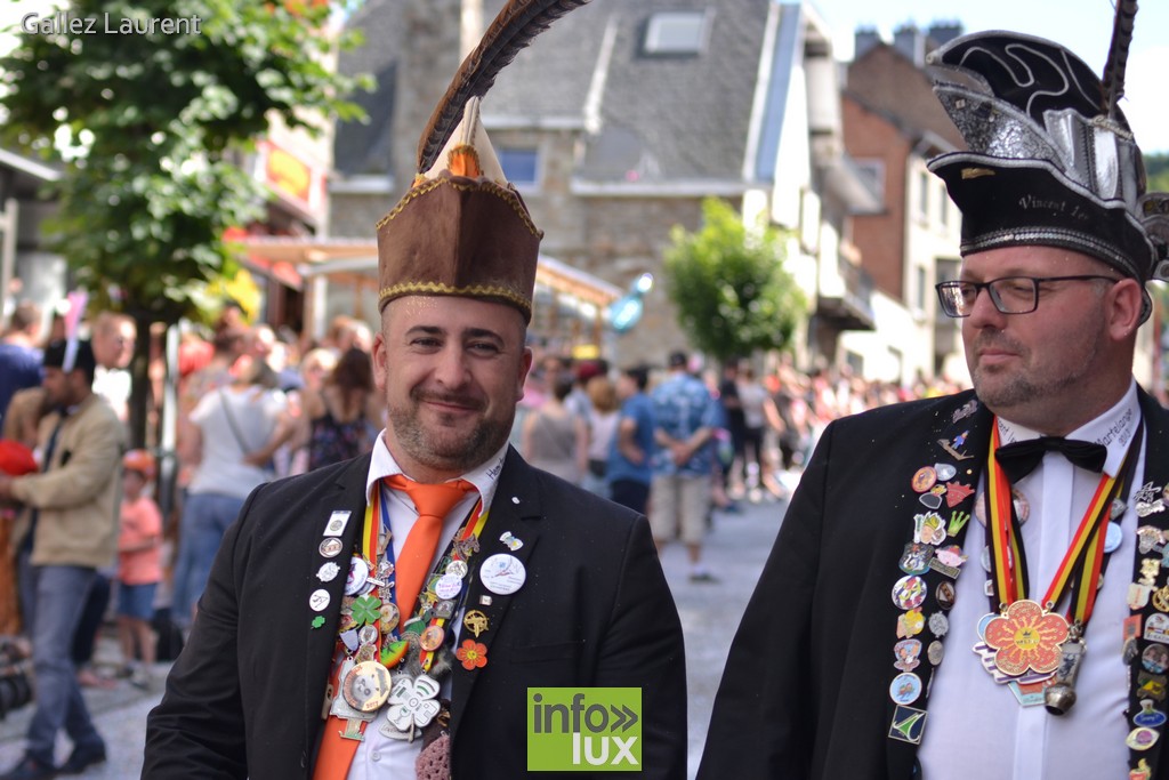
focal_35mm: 75
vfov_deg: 18.2
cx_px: 584
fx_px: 2436
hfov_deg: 27.0
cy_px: 390
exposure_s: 1/400
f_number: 3.2
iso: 100
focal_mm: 50
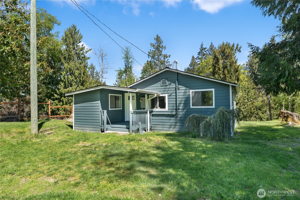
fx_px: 167
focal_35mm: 20
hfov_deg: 84.0
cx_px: 150
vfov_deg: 61.9
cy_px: 100
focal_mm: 20
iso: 320
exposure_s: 1/25
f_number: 8
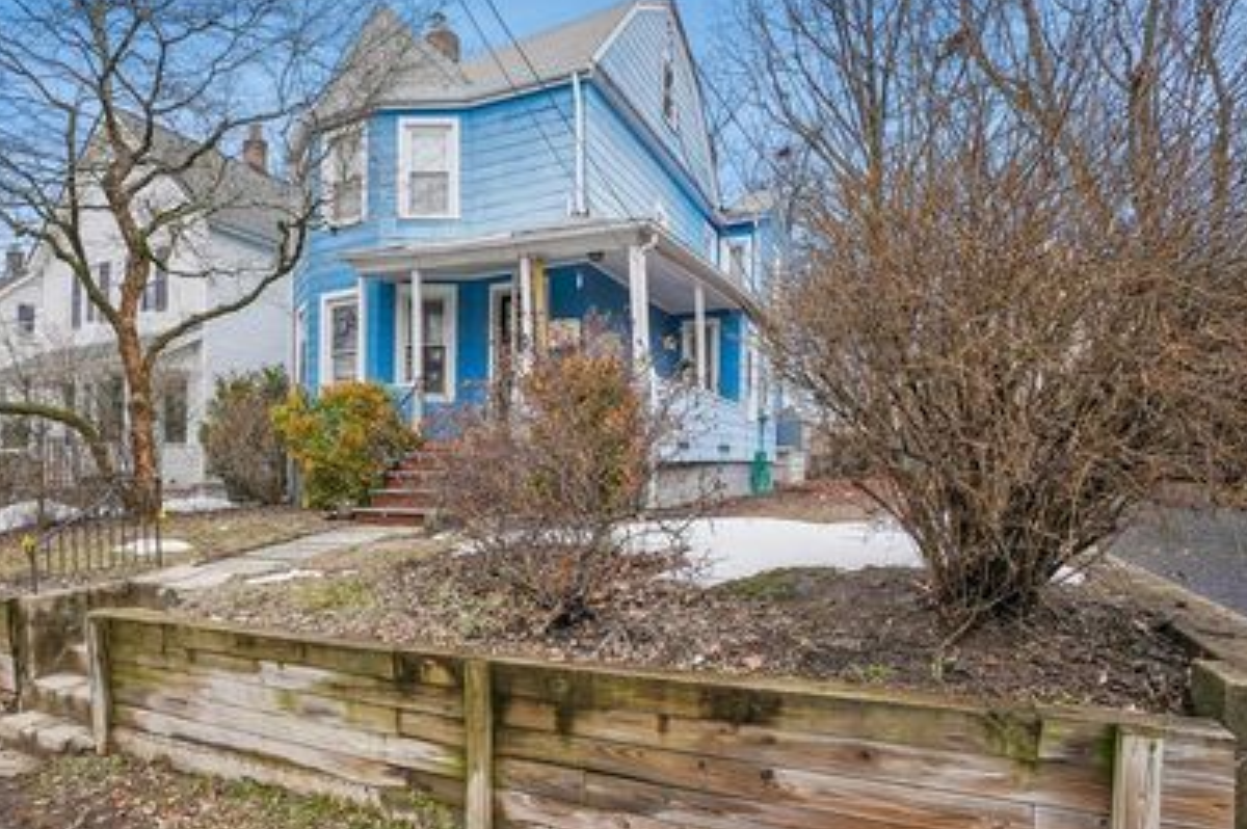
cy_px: 429
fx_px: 692
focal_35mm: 20
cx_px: 493
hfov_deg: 82.9
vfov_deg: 61.8
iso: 400
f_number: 9
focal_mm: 16
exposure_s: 1/320
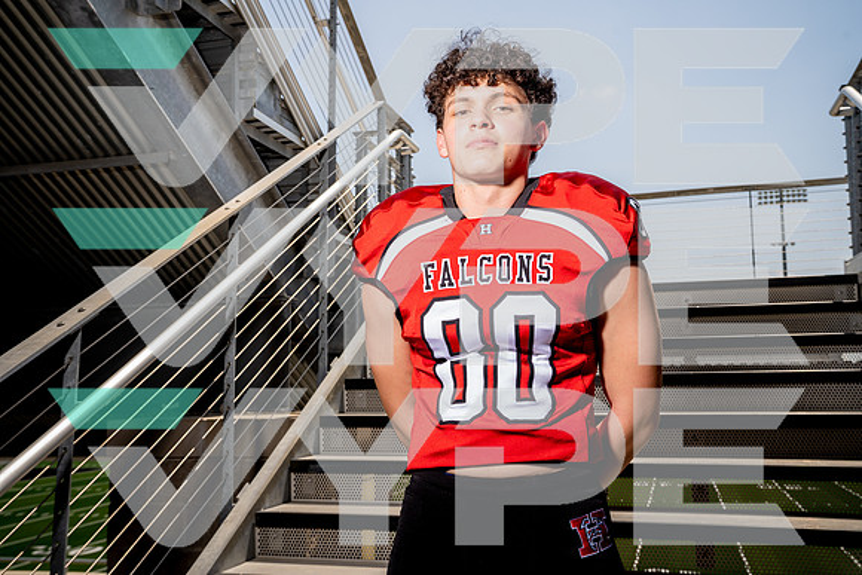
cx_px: 431
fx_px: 862
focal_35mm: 36
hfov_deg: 53.1
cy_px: 288
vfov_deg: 36.9
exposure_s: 1/250
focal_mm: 36
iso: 100
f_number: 8
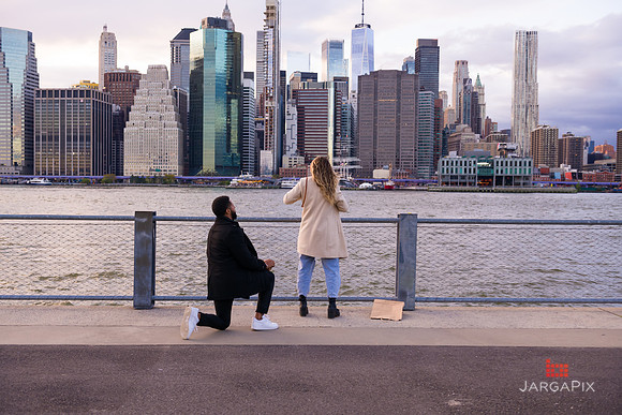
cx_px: 311
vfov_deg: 35.1
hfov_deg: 50.7
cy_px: 208
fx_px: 657
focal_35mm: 38
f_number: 4
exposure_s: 1/200
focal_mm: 38
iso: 250
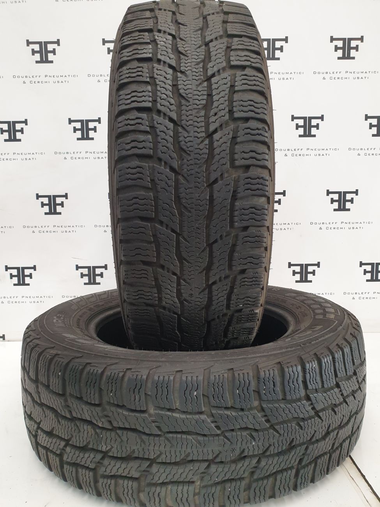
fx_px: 381
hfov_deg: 53.1
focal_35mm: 26
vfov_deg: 67.3
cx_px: 190
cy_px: 254
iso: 160
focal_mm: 4.3
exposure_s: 1/50
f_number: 2.4
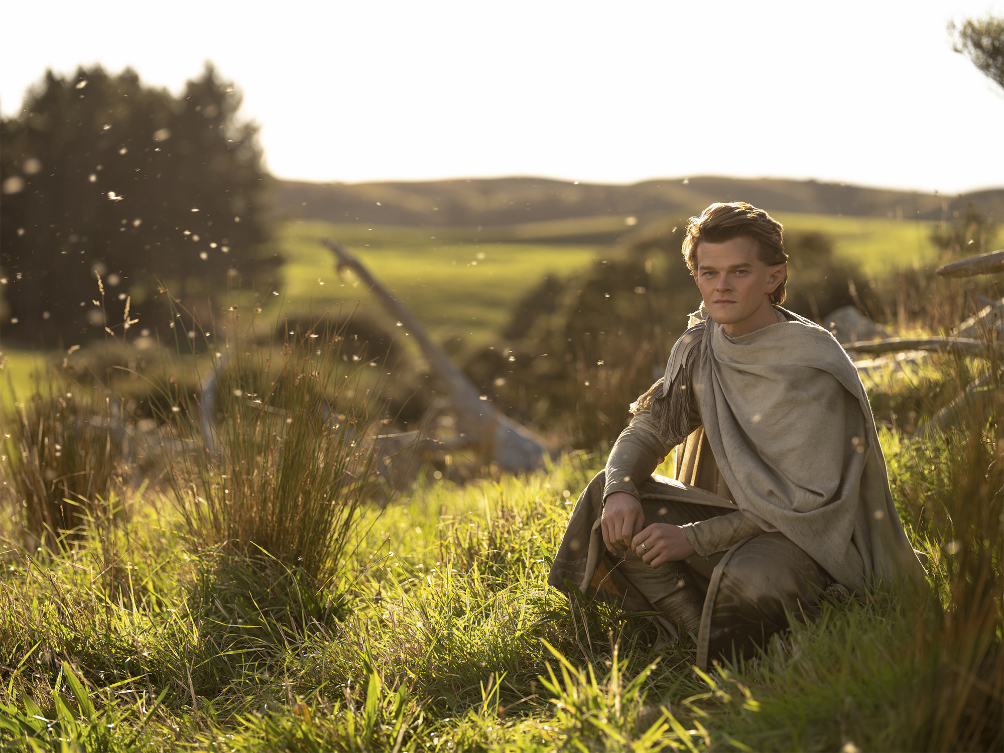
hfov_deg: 22.5
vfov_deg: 17.0
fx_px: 2523
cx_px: 502
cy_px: 376
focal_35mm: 87
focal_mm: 110
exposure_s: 1/160
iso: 100
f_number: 2.8
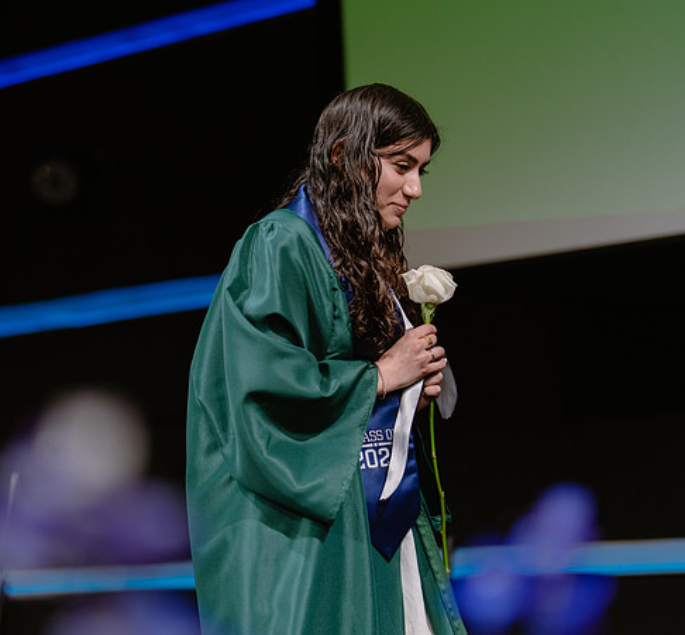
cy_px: 272
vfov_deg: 21.9
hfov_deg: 23.6
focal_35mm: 76
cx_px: 326
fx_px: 1636
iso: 640
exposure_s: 1/320
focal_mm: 50
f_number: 1.2
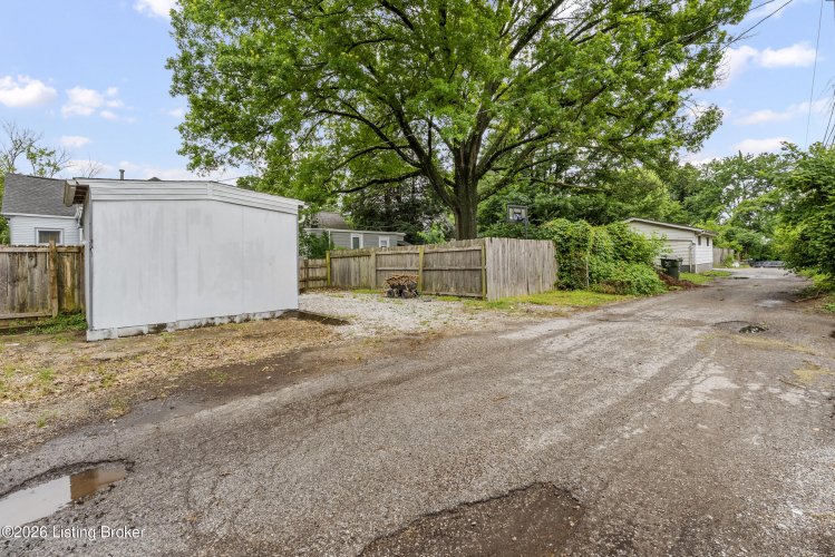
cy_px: 278
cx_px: 418
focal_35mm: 16
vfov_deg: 73.8
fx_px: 371
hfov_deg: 96.7
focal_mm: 16
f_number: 11
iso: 400
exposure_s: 1/200
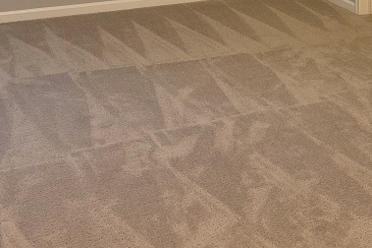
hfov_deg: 27.5
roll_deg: -1.9
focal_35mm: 72
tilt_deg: -8.1
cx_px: 305
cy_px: -83
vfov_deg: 17.6
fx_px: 743
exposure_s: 1/60
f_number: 1.6
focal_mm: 5.96
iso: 250
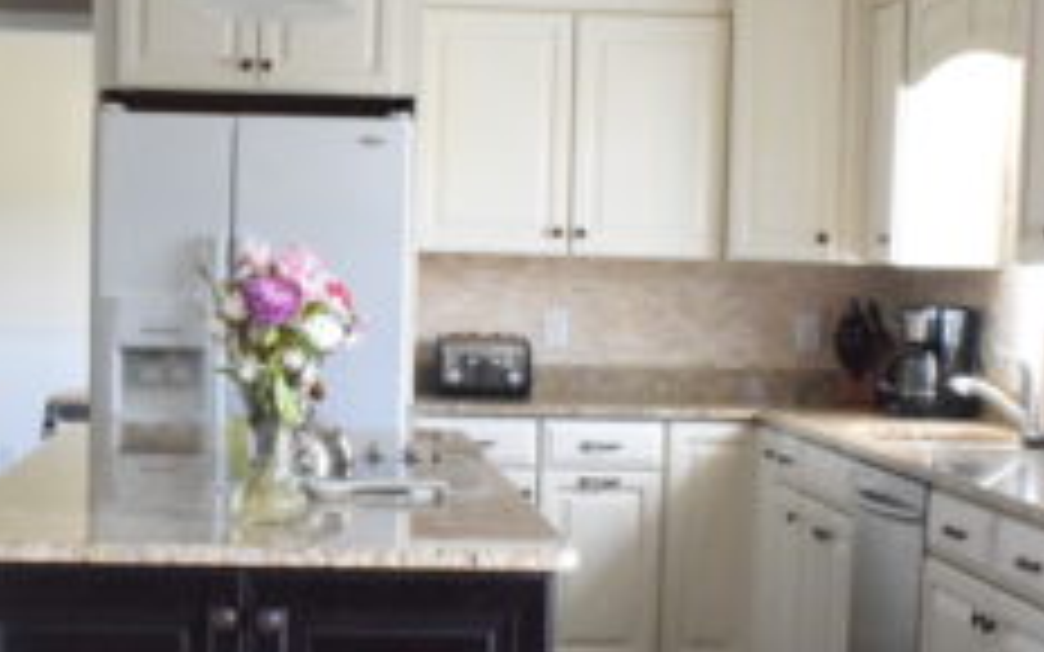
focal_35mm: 79
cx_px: 400
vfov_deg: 16.4
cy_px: 506
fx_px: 2248
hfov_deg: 26.1
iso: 12800
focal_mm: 24
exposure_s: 1/15
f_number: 22
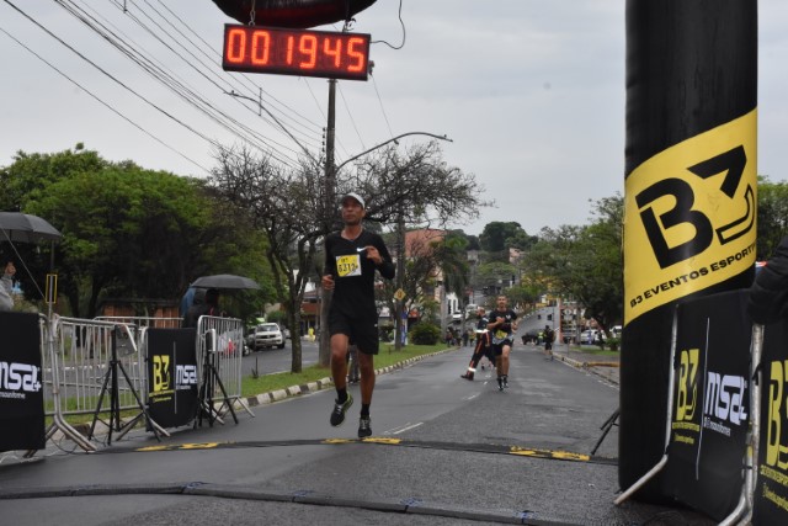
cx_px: 394
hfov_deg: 31.9
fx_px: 1379
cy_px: 263
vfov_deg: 21.6
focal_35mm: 63
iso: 1600
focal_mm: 42
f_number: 13
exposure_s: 1/250
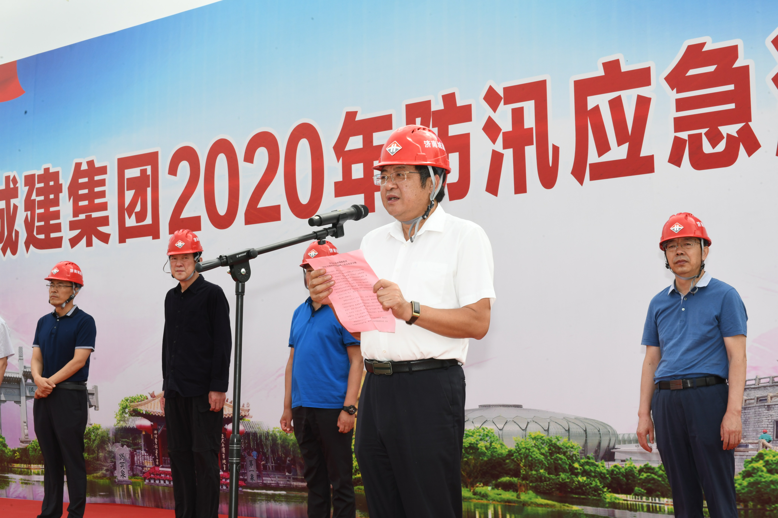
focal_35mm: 60
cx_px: 389
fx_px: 1297
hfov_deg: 33.4
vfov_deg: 22.6
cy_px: 259
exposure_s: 1/200
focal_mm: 60
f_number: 22
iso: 1000
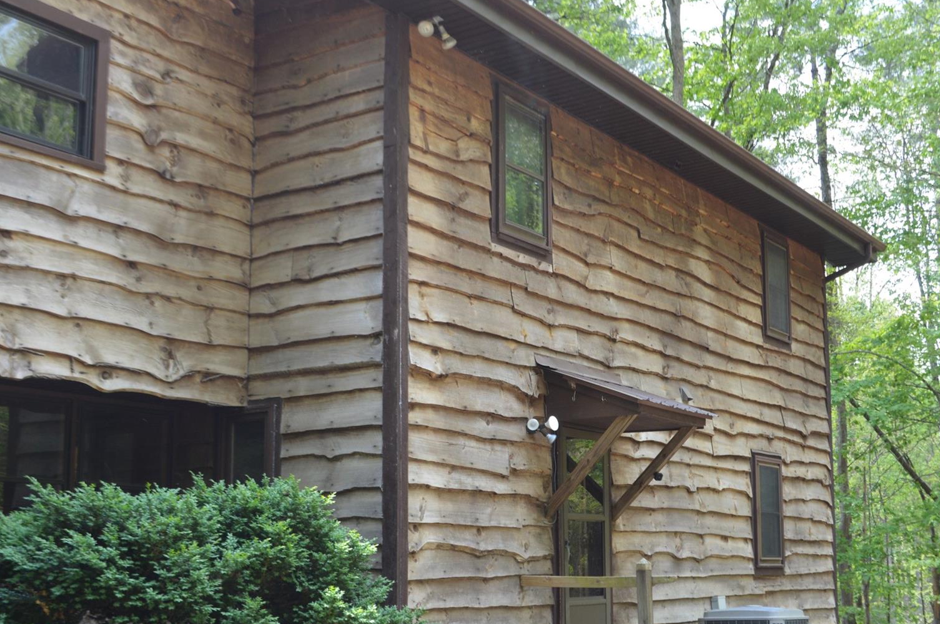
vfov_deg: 27.4
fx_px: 1278
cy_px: 388
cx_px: 559
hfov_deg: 40.2
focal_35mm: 49
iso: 250
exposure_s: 1/125
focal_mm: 24
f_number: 5.6
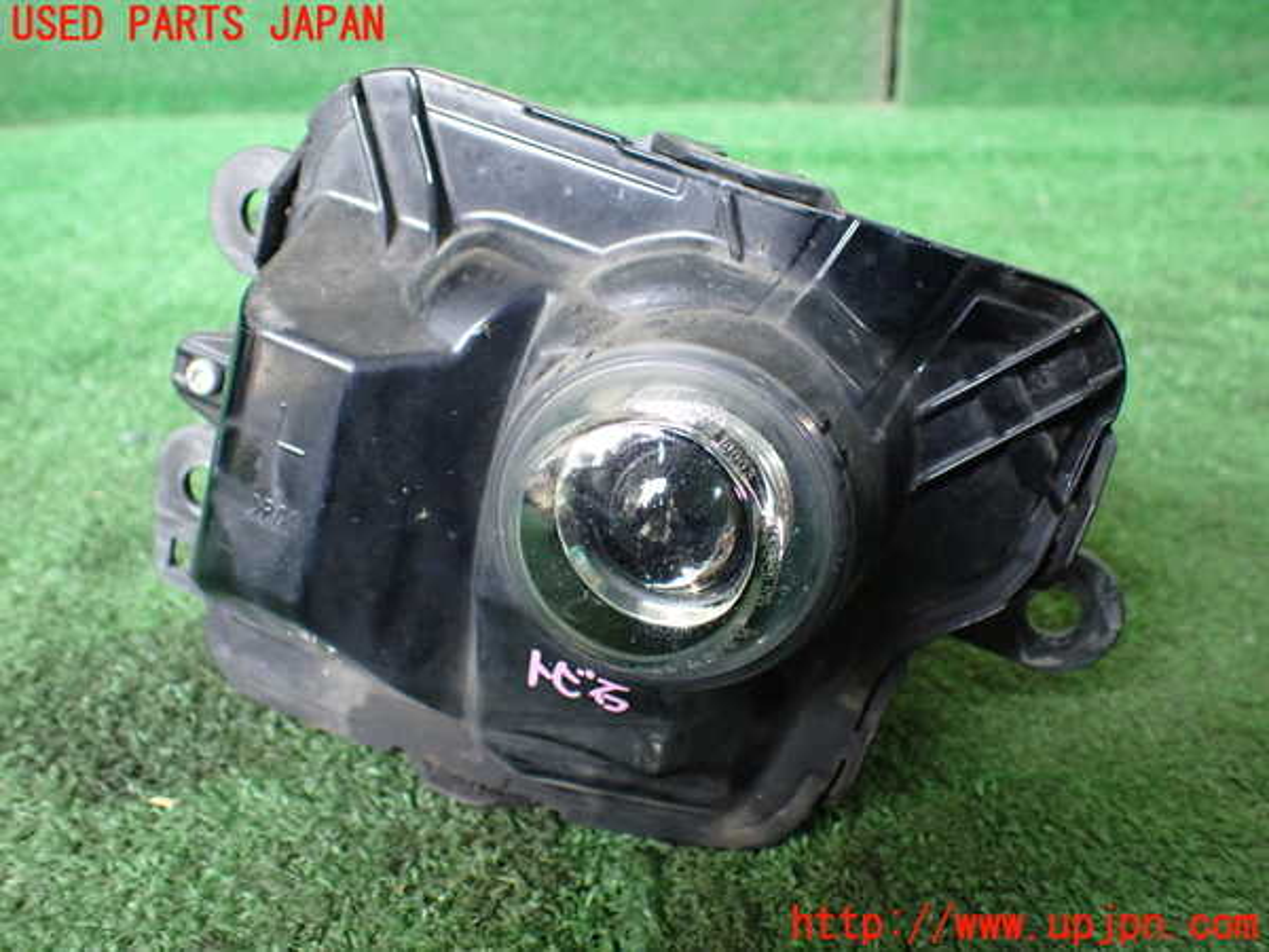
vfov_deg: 46.8
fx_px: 1100
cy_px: 476
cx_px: 634
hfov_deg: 60.0
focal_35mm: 30
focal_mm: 5.4
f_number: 2.3
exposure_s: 1/125
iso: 640
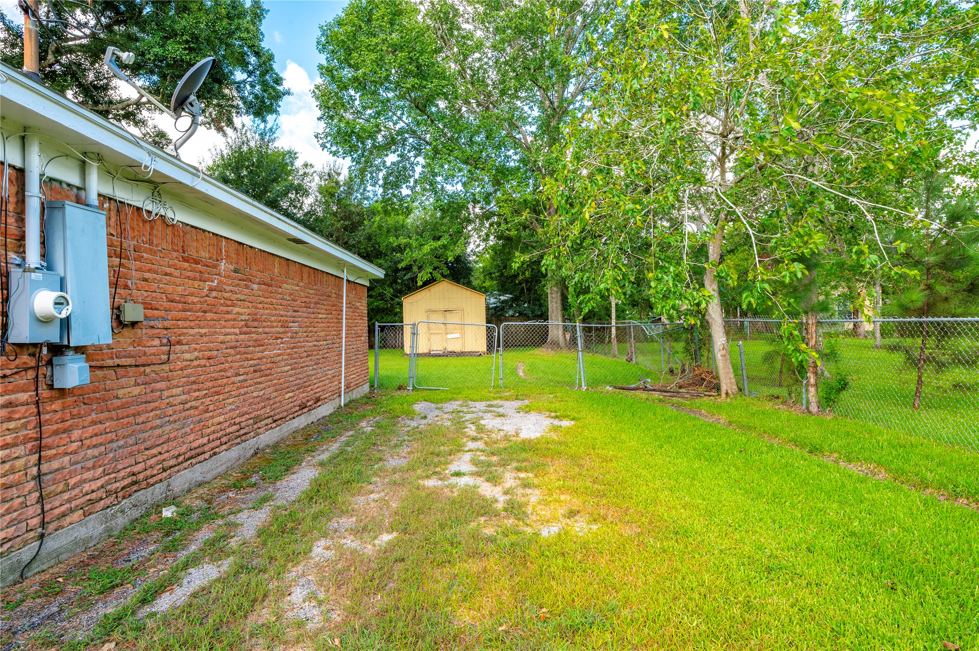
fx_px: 516
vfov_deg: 64.5
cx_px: 490
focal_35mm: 19
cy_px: 326
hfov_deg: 86.9
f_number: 13
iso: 125
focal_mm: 19
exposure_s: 1/40
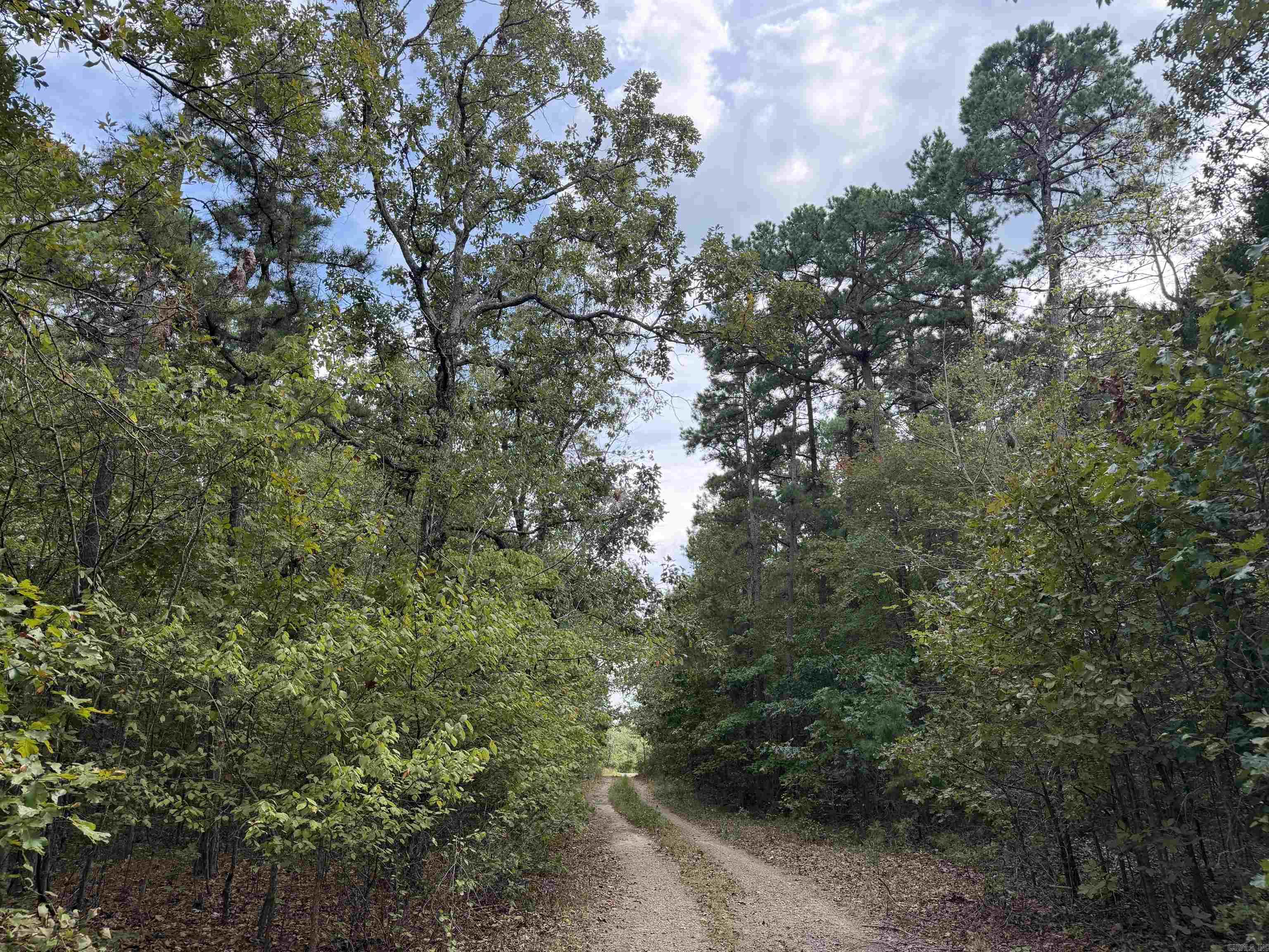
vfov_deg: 56.8
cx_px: 634
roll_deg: -0.9
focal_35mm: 24
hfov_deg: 71.6
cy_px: 476
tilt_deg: +17.4
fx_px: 880
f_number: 1.78
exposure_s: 1/1230
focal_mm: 6.76
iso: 100
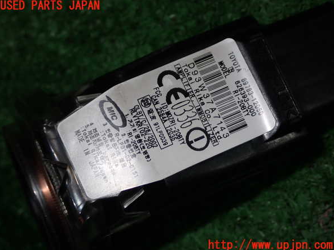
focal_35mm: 78
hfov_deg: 25.0
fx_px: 753
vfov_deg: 18.9
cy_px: 126
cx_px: 166
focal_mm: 13.65
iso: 200
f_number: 13
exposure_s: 1/80
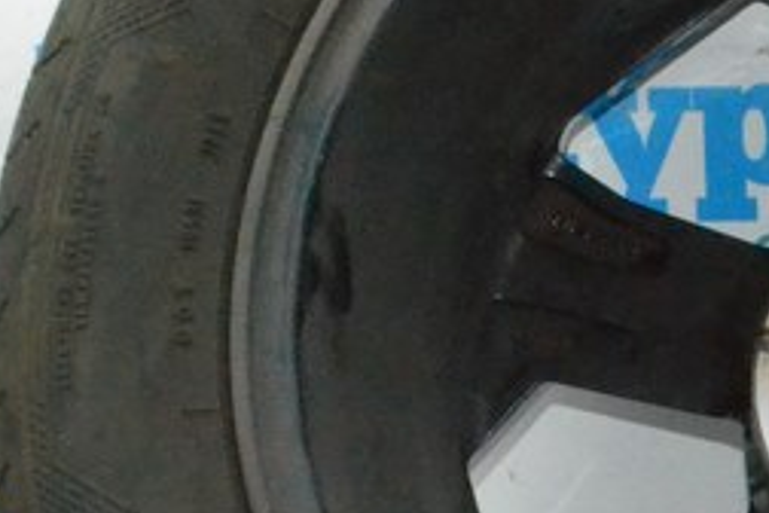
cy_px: 298
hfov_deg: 16.2
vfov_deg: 11.2
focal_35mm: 122
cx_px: 900
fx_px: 2606
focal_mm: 20
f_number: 18
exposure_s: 1/50
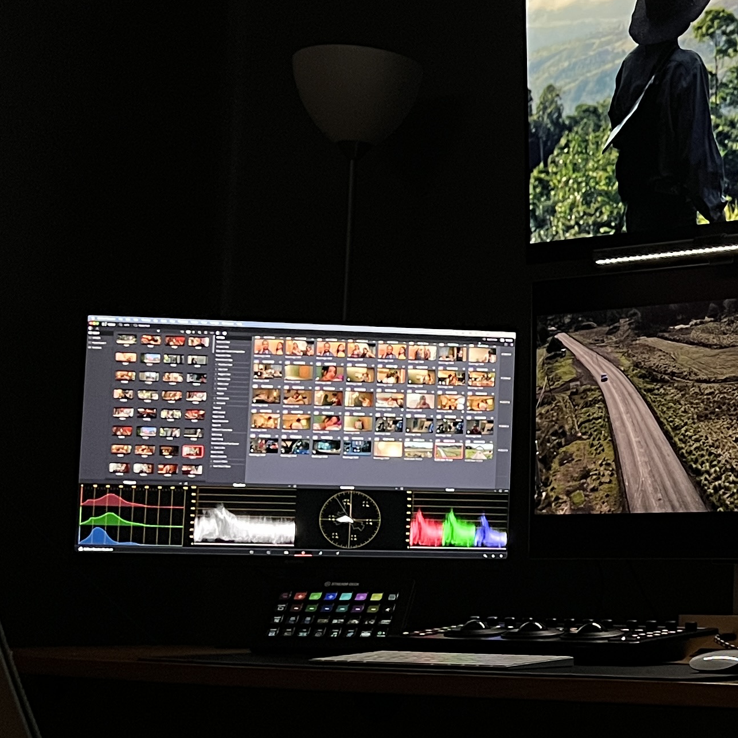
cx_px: 806
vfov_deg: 24.0
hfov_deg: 22.7
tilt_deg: +7.0
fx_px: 1737
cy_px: 400
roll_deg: -1.1
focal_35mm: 72
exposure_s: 1/60
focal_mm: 5.7
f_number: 1.5
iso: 320
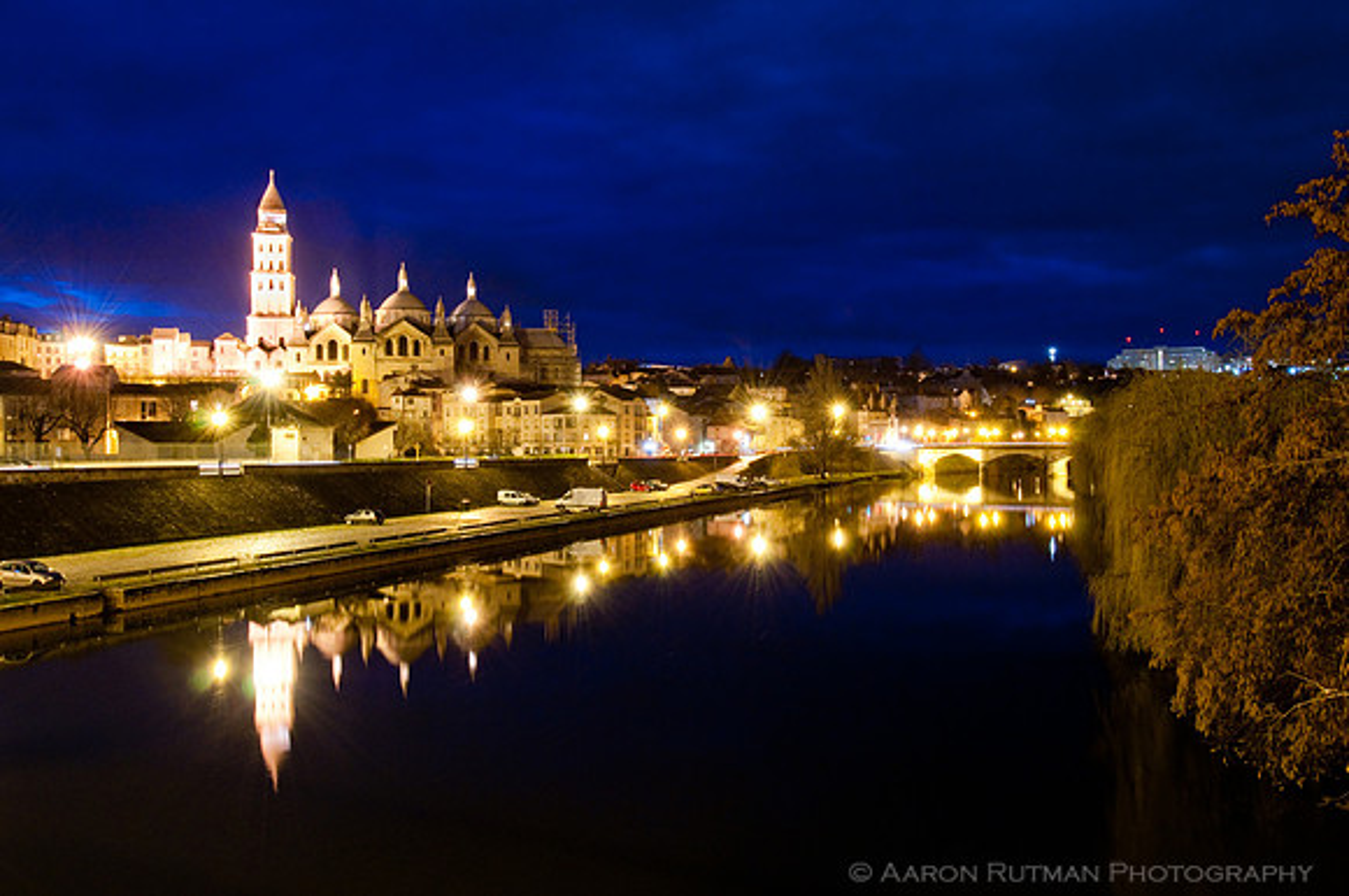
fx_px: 1347
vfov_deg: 36.8
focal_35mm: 36
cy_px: 448
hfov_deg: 53.2
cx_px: 674
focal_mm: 24
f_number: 11
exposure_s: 10
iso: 200
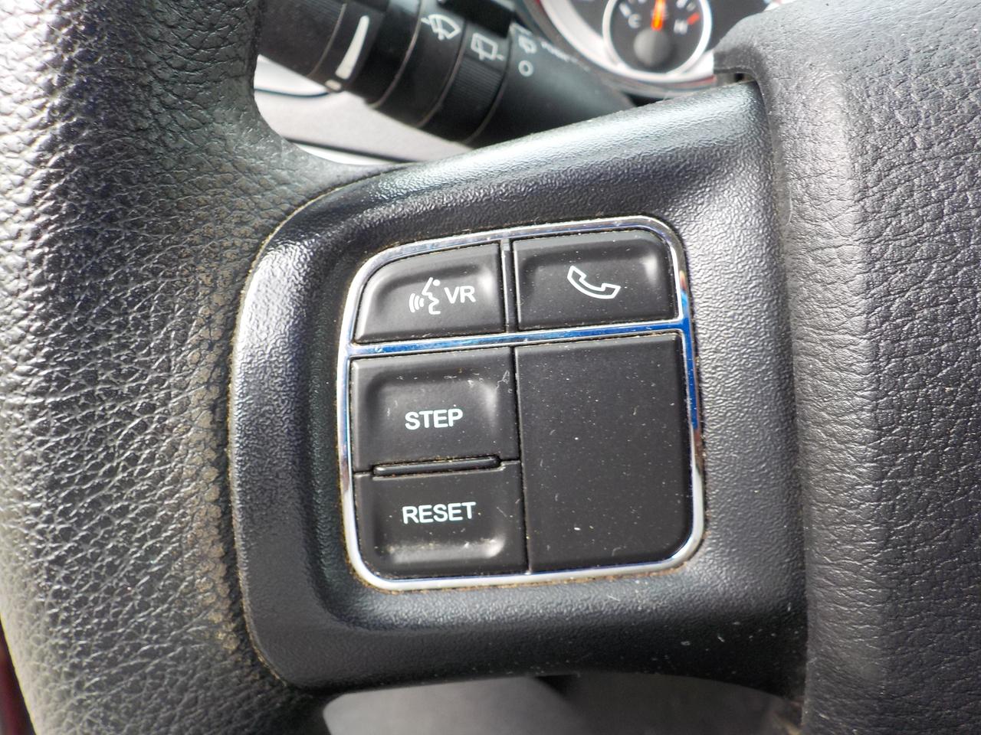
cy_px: 368
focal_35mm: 30
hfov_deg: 60.0
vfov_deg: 46.8
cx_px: 490
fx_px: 850
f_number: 3.3
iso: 125
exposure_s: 1/60
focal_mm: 4.1
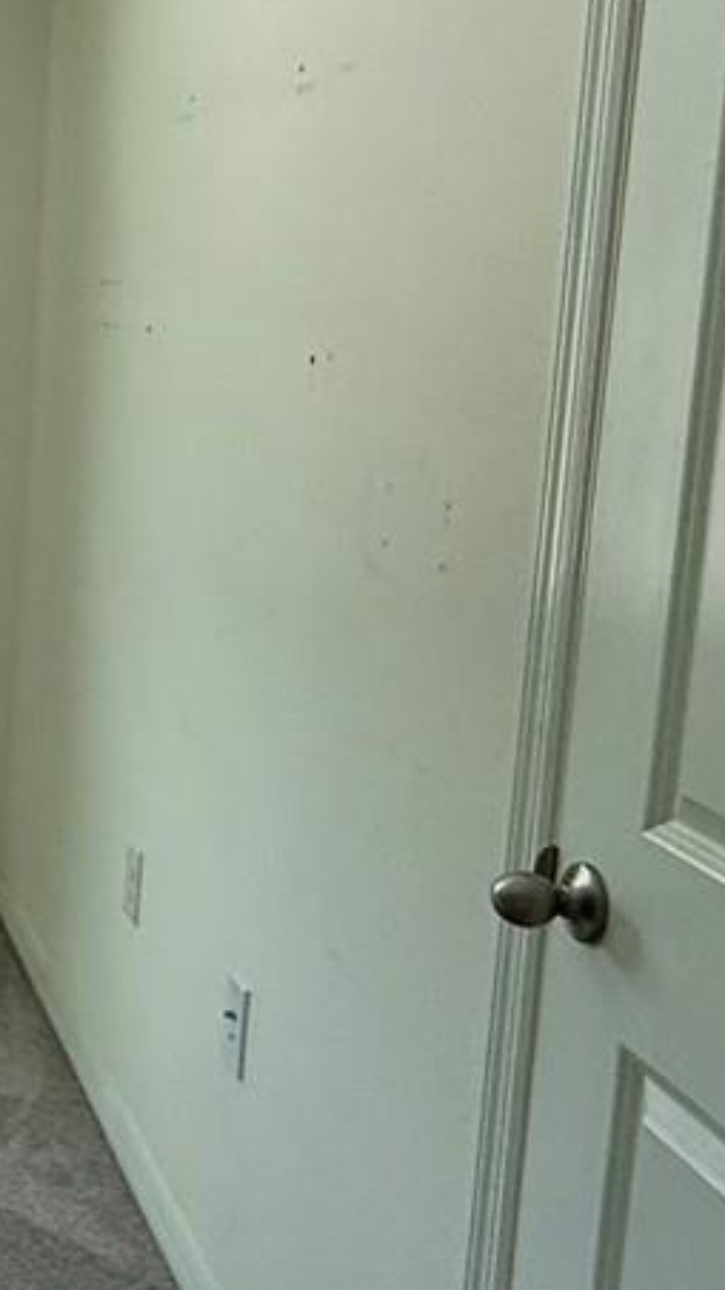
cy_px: 528
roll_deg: +0.6
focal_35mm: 54
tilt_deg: -8.8
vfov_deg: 38.4
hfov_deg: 16.2
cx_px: -791
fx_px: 1847
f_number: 2.2
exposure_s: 1/120
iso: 125
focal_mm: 2.22
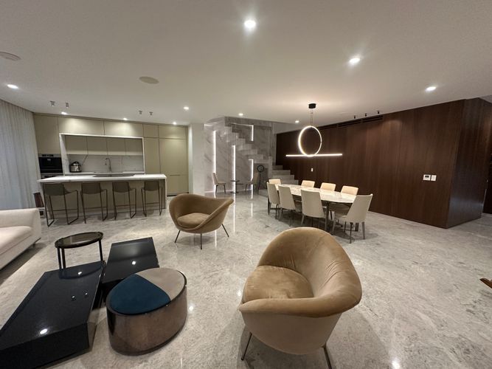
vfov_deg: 85.7
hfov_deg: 102.1
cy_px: 184
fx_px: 199
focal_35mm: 14
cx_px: 246
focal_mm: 2.22
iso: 250
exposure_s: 1/120
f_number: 2.2
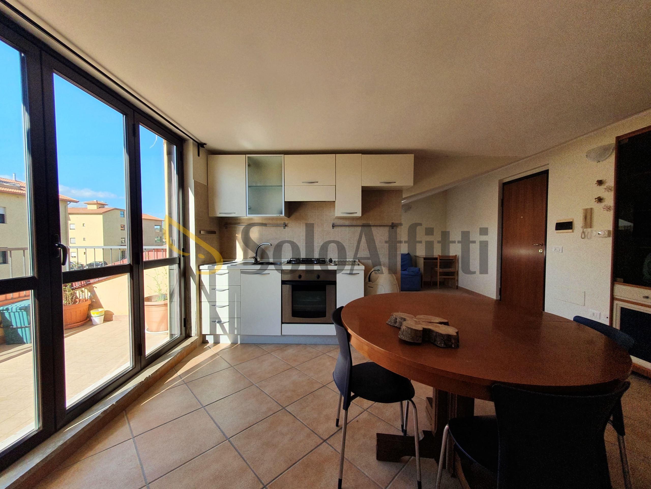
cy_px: 244
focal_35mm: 13
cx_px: 326
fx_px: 244
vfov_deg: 89.9
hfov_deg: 106.2
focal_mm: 1.8
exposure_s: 1/339
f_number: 2.2
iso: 50
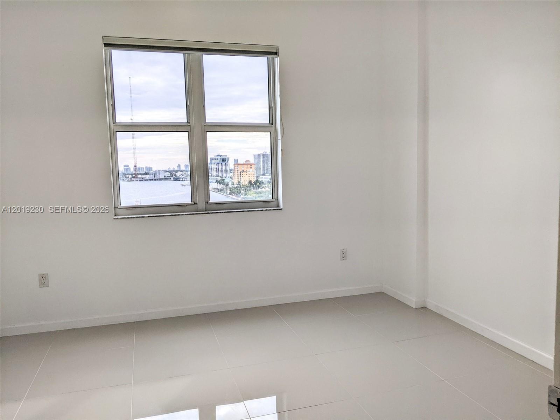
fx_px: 437
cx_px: 280
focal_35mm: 27
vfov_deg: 51.4
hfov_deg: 65.3
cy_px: 210
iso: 47
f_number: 1.8
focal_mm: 4.44
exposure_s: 1/1235
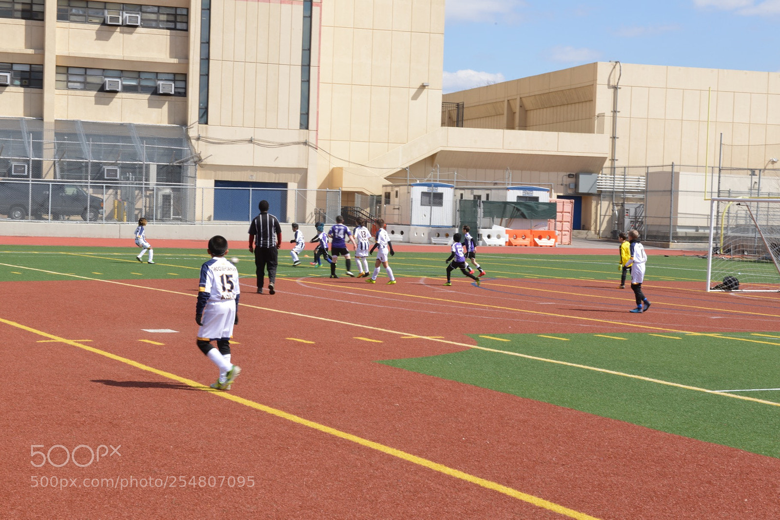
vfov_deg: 19.5
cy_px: 260
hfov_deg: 28.8
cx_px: 390
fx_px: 1517
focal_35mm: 70
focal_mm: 70
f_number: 22
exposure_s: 1/60
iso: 200
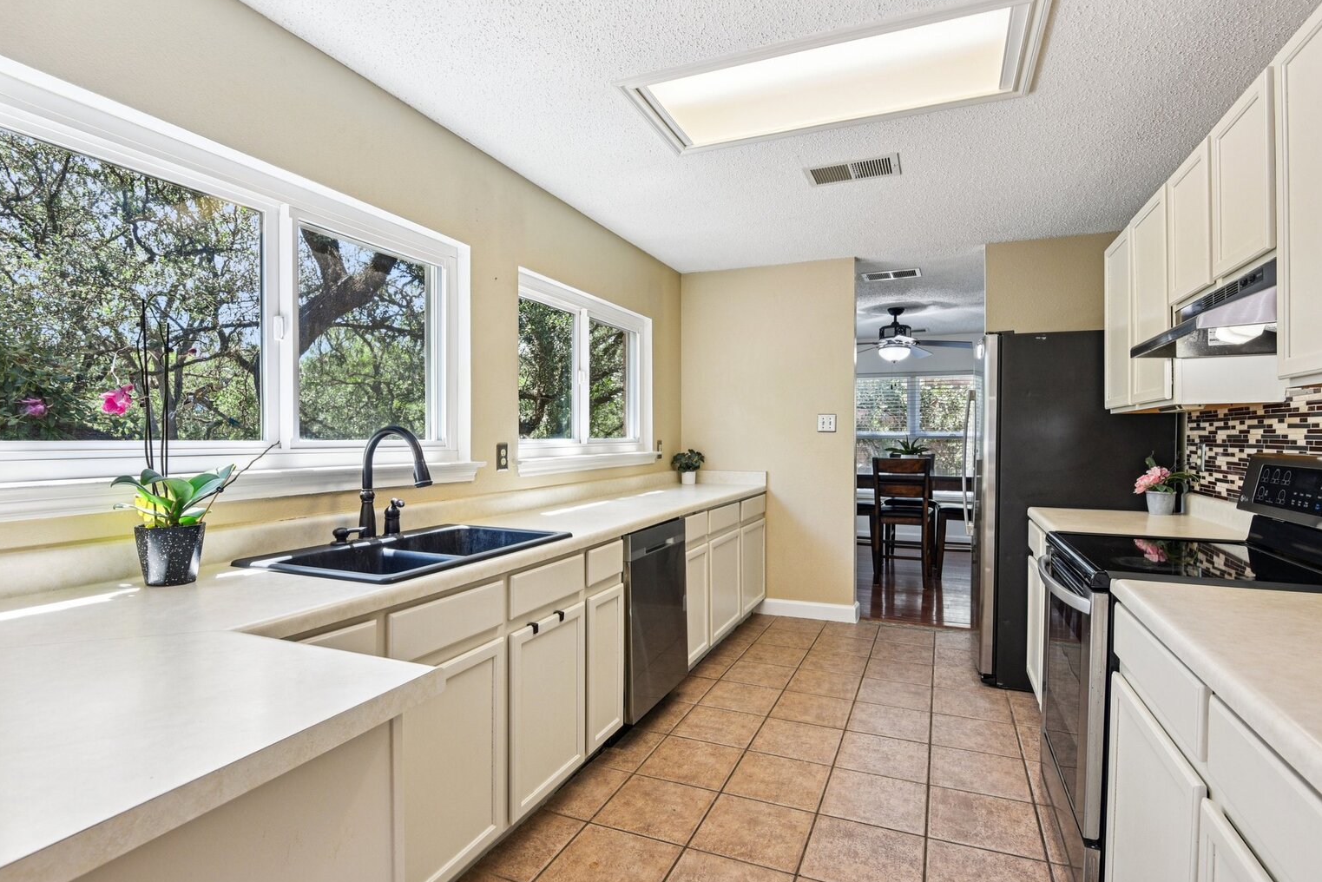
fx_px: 624
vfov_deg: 70.5
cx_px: 672
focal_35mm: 17
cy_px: 438
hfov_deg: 93.3
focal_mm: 16
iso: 400
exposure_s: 1/20
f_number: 8
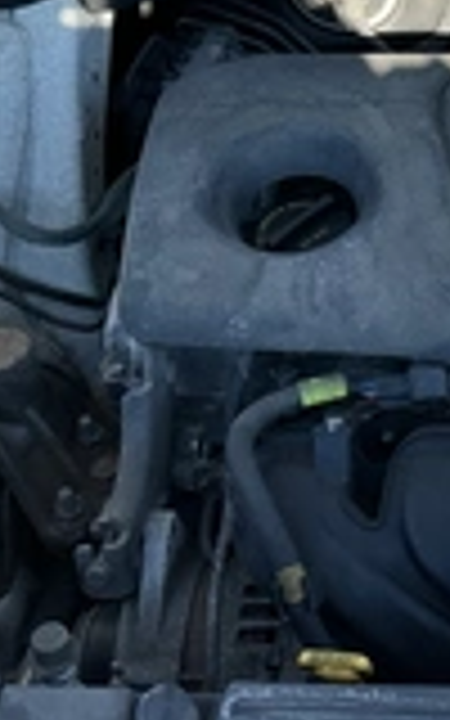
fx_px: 1452
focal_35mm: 74
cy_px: 252
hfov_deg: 16.9
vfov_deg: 27.7
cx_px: 531
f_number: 1.8
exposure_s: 1/344
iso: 25
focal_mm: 3
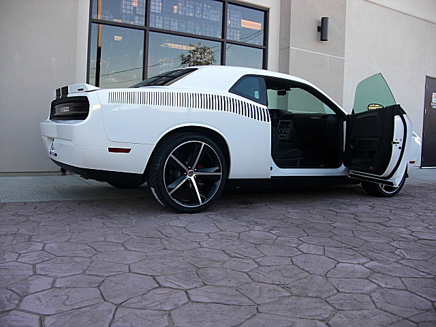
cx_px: 218
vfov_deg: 39.7
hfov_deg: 51.4
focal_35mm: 36
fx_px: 453
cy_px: 164
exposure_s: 1/125
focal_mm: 6.3
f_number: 2.8
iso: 50
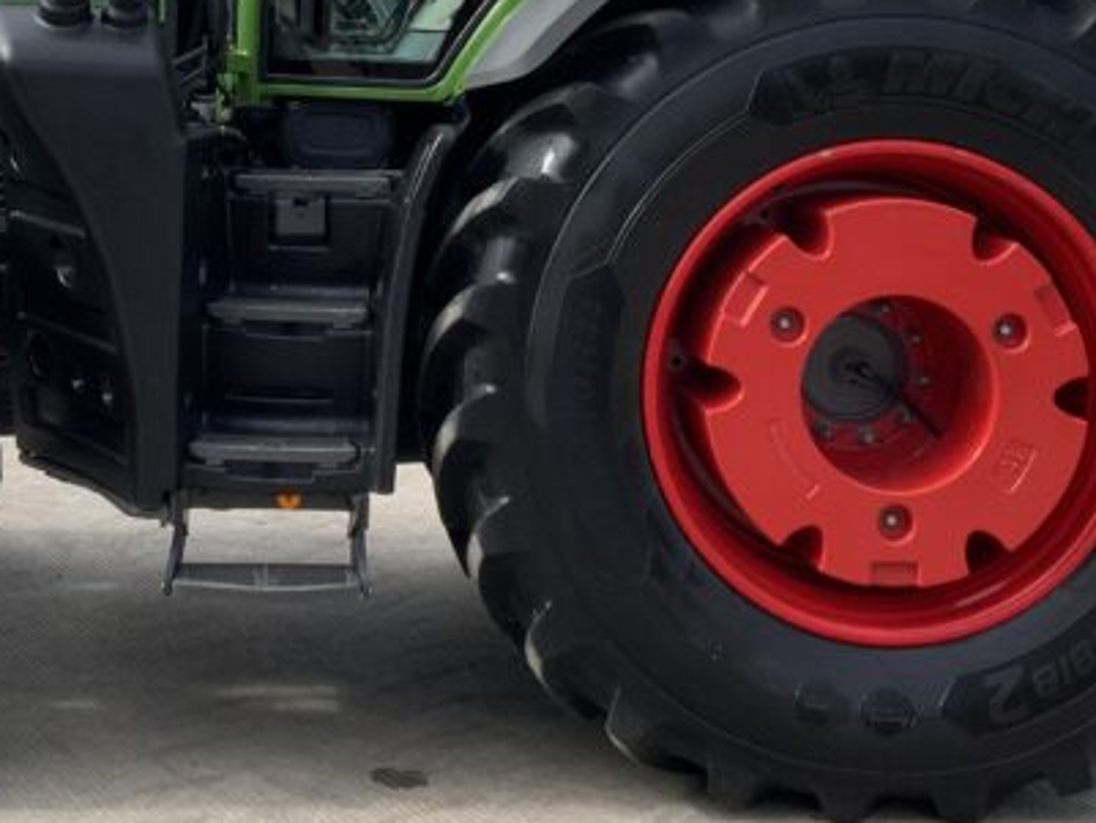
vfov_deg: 19.4
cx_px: 355
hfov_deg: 26.2
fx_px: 2344
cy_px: 27
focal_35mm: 74
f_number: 1.8
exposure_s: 1/1534
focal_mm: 3
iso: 16
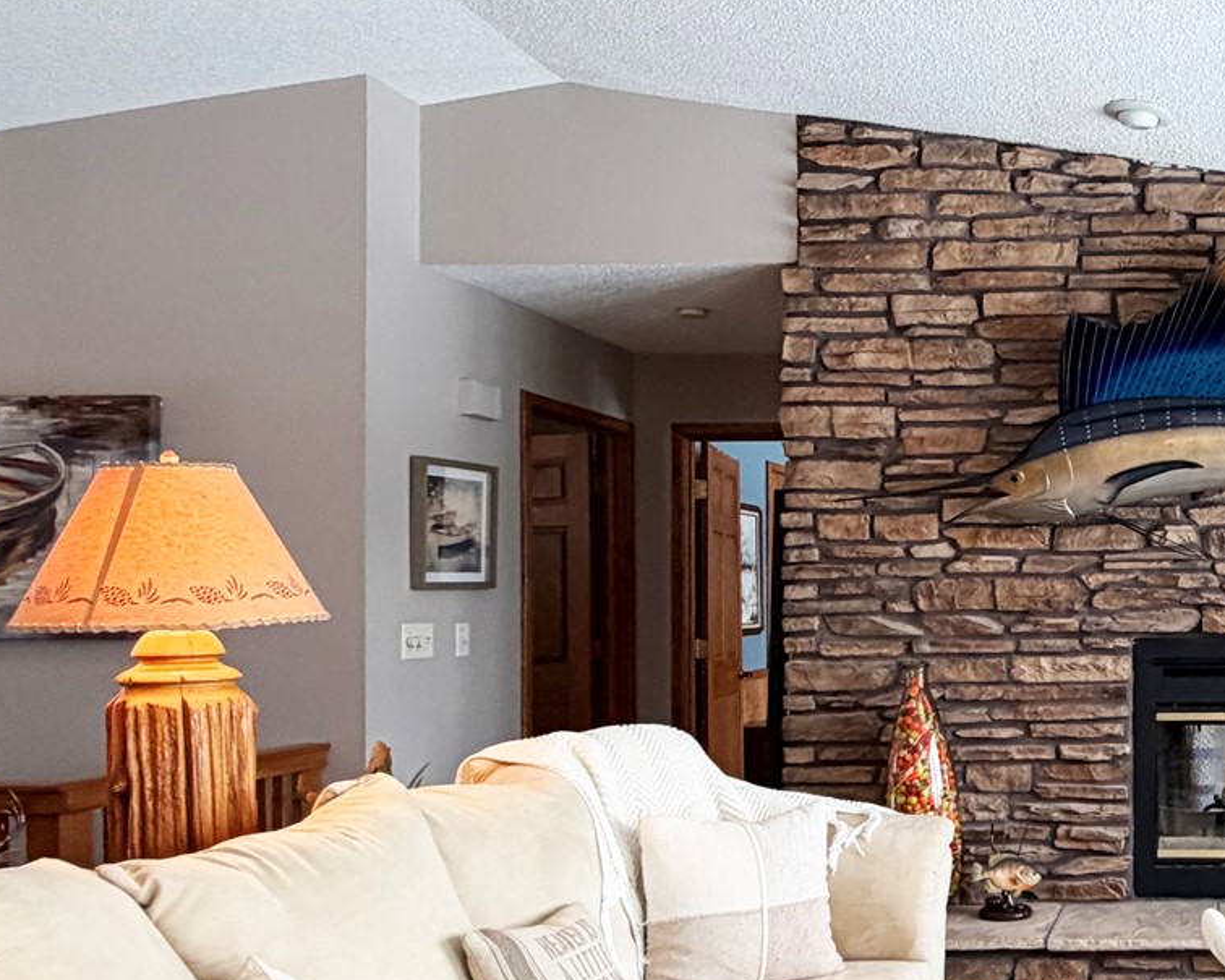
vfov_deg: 40.0
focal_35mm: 37
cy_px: 586
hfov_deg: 42.4
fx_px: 1342
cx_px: 1223
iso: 200
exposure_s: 1/120
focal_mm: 2.22
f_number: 2.2
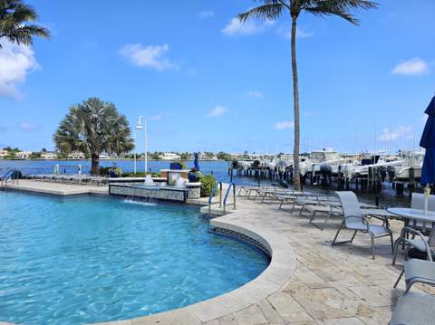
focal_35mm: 23
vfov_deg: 58.8
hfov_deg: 74.0
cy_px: 162
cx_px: 218
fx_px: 289
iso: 10
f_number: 1.7
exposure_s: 1/535
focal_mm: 6.3
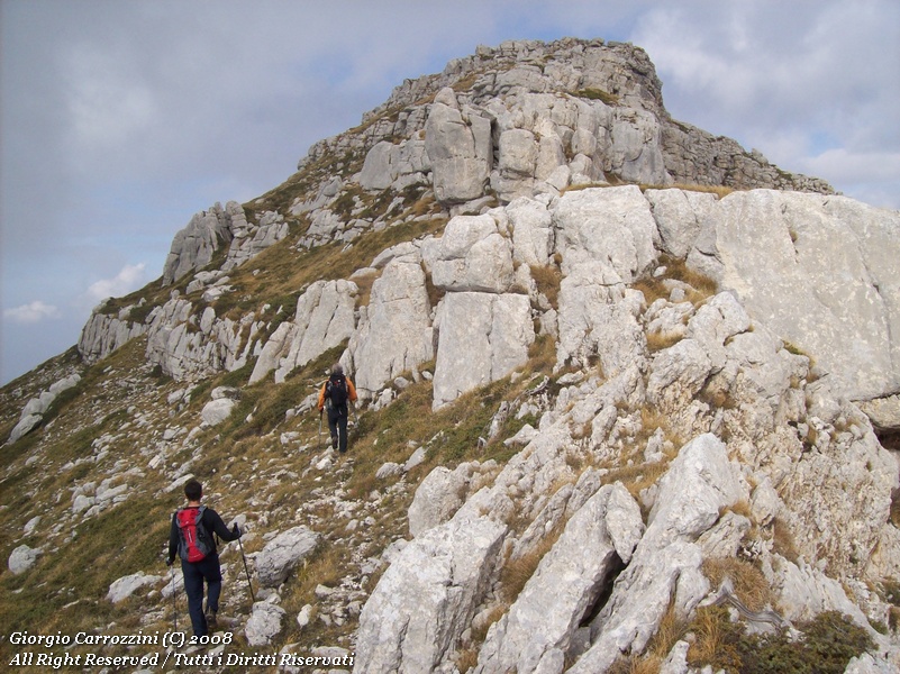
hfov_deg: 51.4
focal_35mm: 36
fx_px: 936
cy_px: 337
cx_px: 450
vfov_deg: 39.6
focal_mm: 6
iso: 80
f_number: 4.8
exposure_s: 1/661
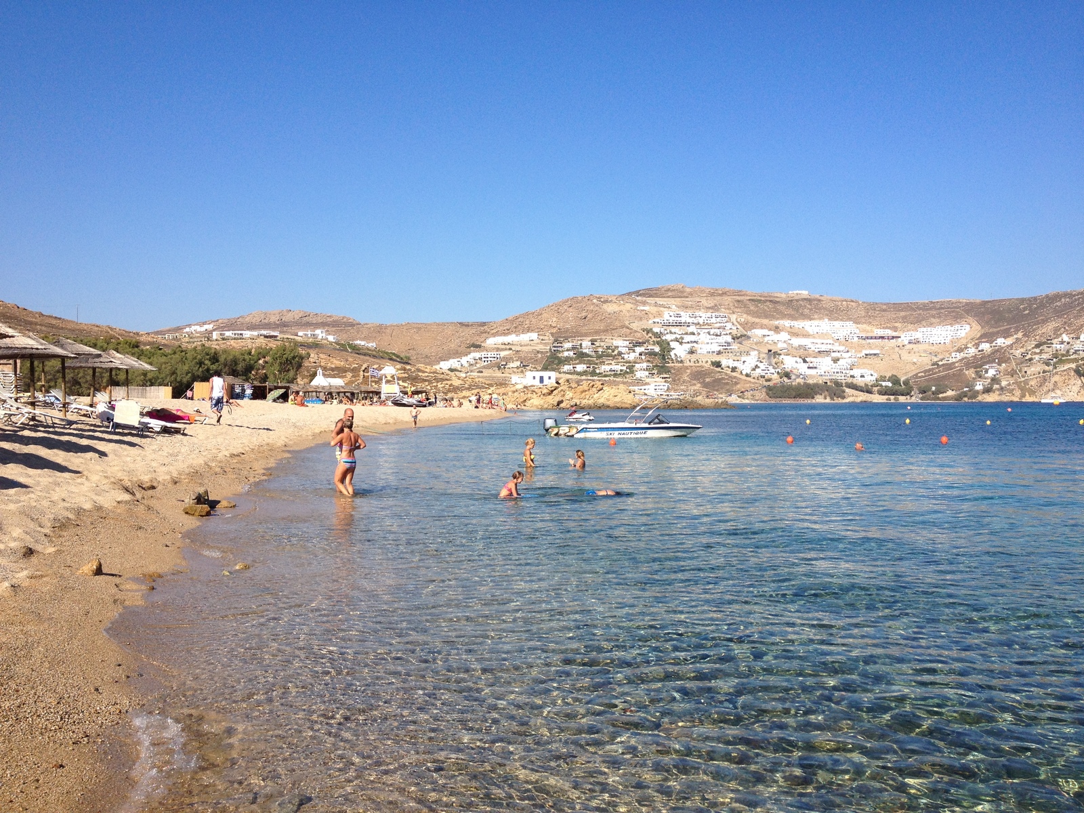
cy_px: 406
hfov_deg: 52.6
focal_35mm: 35
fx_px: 1096
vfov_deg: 40.7
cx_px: 542
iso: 50
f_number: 2.4
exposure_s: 1/2045
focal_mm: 4.28
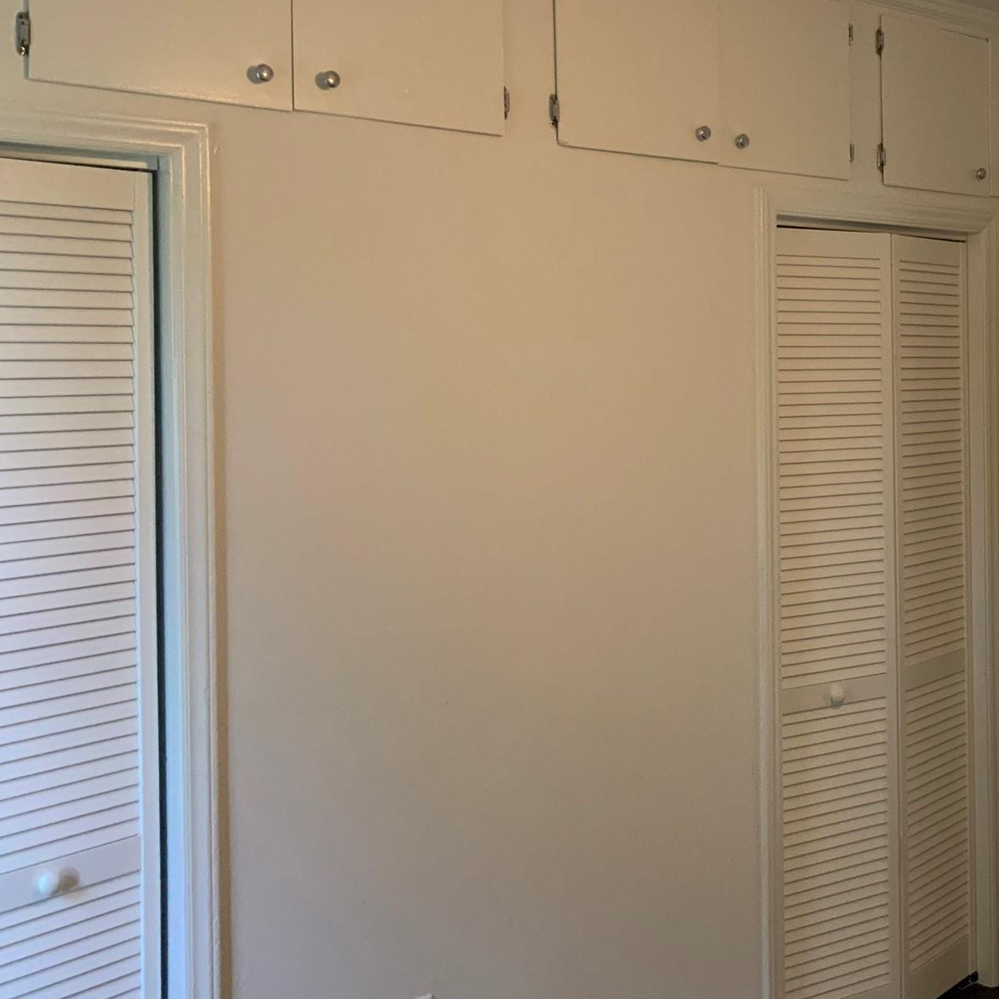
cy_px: 358
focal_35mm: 44
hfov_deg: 36.7
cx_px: 832
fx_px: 1437
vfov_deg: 38.0
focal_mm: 3
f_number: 1.8
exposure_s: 1/60
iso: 200
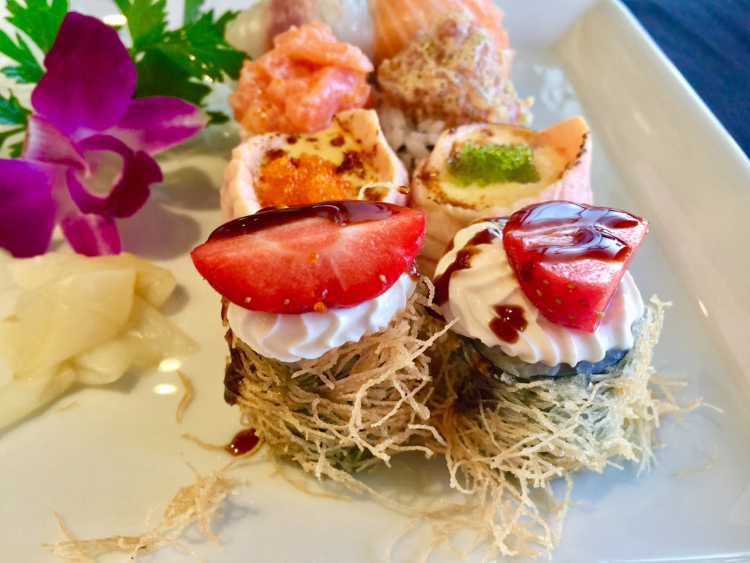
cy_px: 282
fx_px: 628
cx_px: 375
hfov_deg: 61.7
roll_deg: -2.9
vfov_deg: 48.2
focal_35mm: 29
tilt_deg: -43.1
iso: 64
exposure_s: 1/17
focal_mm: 4.15
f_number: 2.2
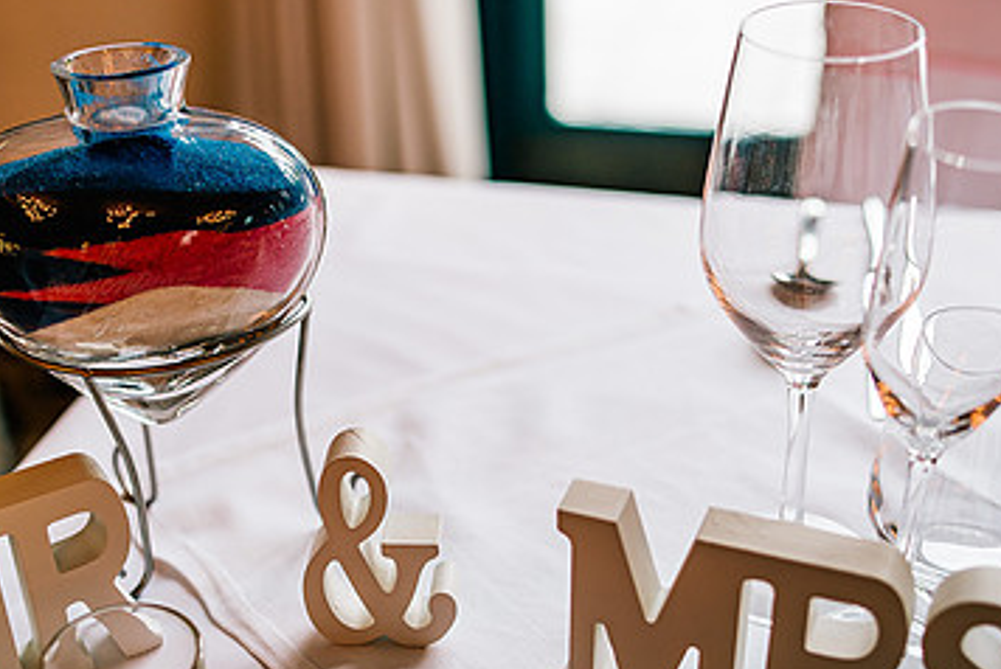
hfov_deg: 34.9
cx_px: 416
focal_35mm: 57
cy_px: 372
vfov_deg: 23.8
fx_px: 1586
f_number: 2
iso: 200
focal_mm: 35
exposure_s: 1/500
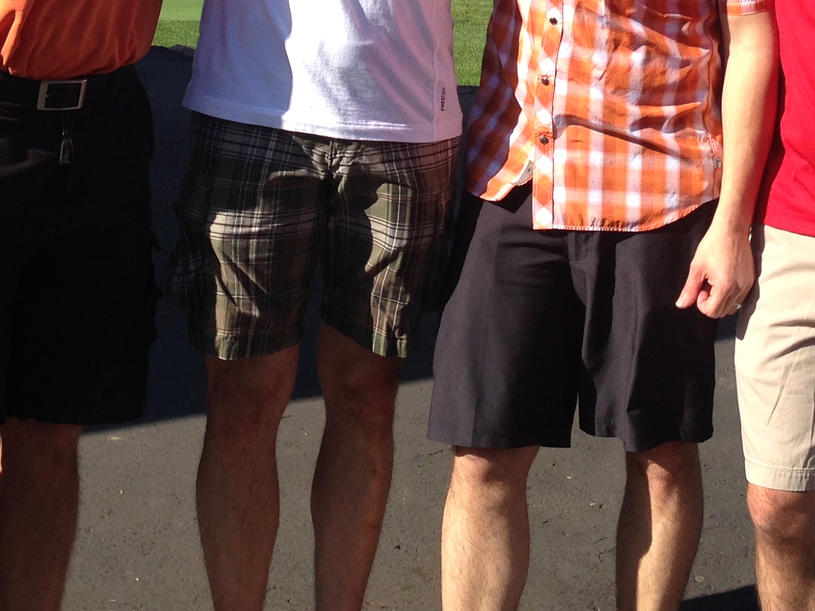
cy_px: -115
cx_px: 478
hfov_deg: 24.1
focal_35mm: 81
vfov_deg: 17.4
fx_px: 1907
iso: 50
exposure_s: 1/1130
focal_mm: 4.12
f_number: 2.4
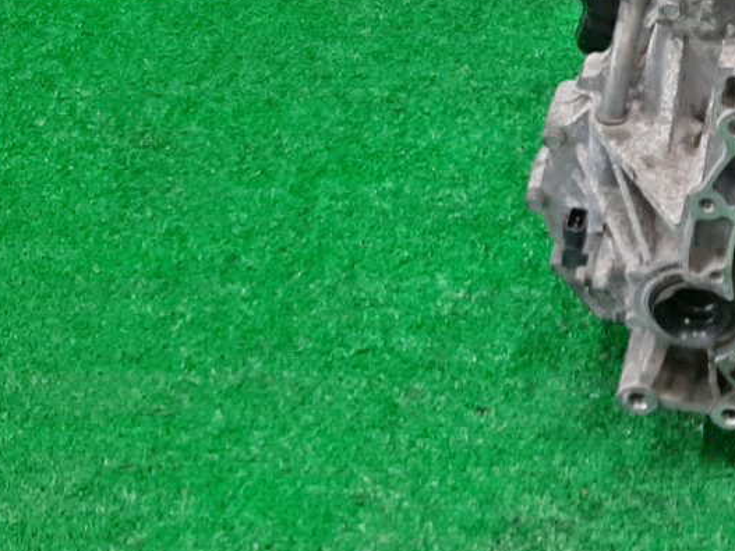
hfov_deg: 25.0
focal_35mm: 71
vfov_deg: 20.6
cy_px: 142
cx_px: 856
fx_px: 1507
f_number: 1.7
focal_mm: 3.93
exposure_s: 1/50
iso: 113
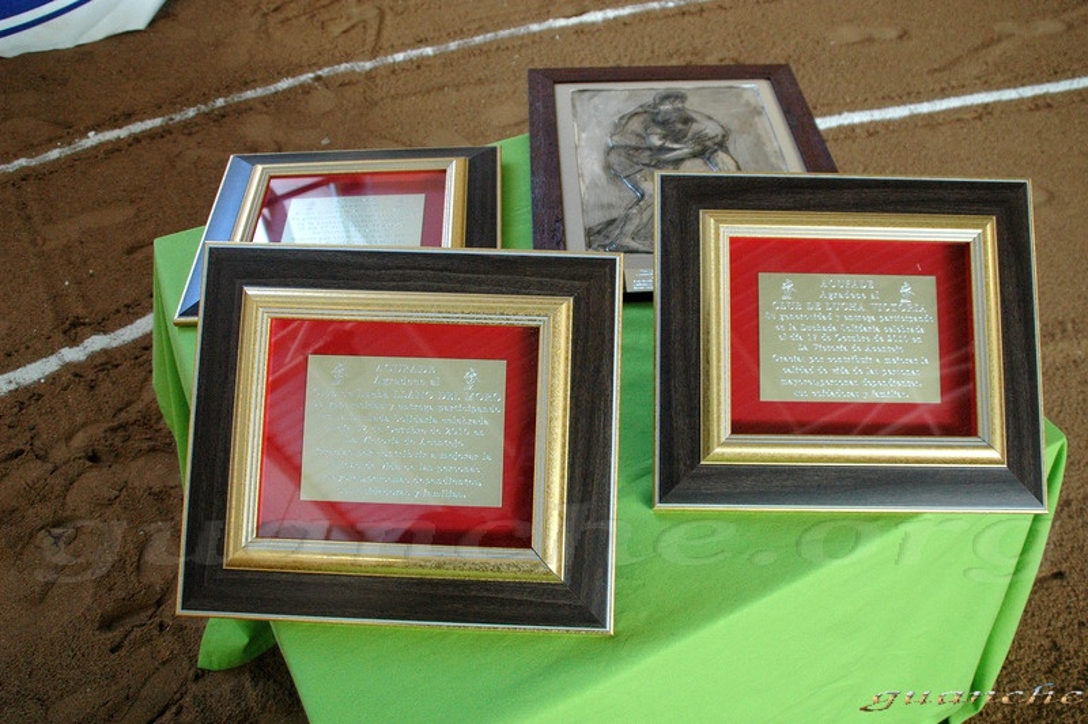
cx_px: 544
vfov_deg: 39.9
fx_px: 996
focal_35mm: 33
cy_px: 362
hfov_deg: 57.3
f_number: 5.6
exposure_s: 1/125
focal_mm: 22
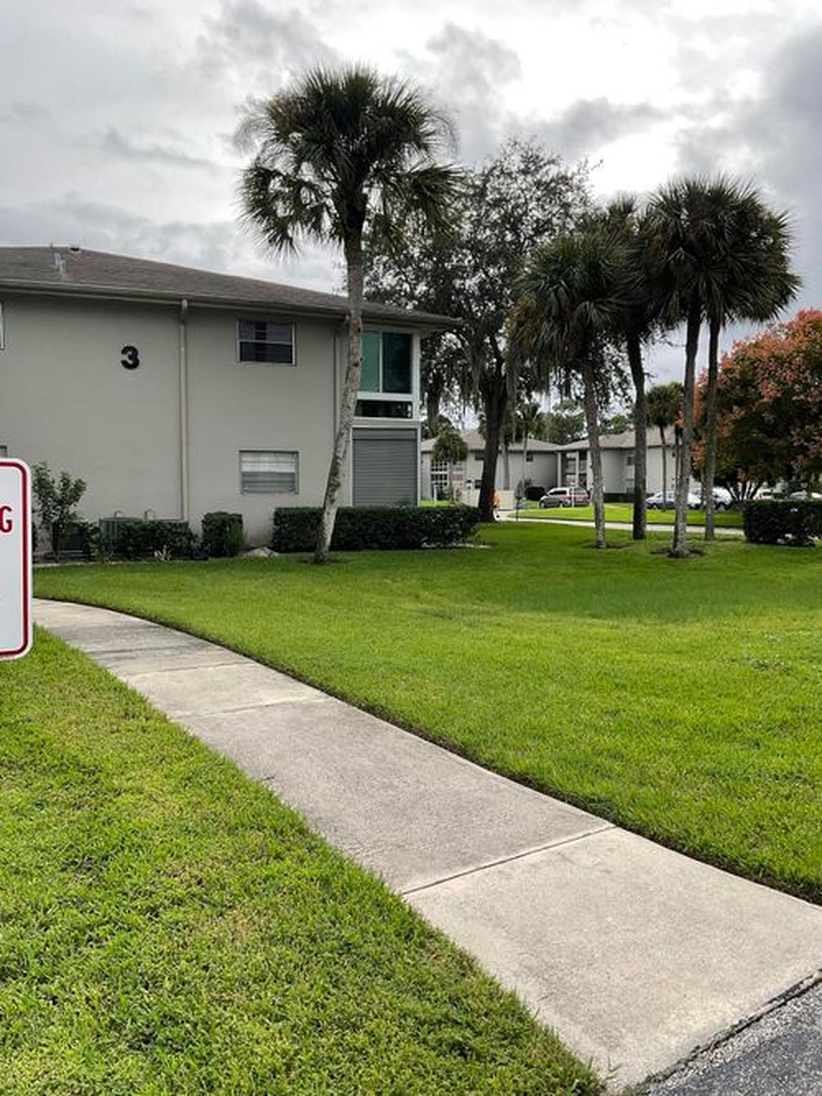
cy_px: 548
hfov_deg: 48.2
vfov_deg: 61.7
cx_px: 411
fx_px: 918
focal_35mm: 29
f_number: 1.8
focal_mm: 3
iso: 16
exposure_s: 1/200
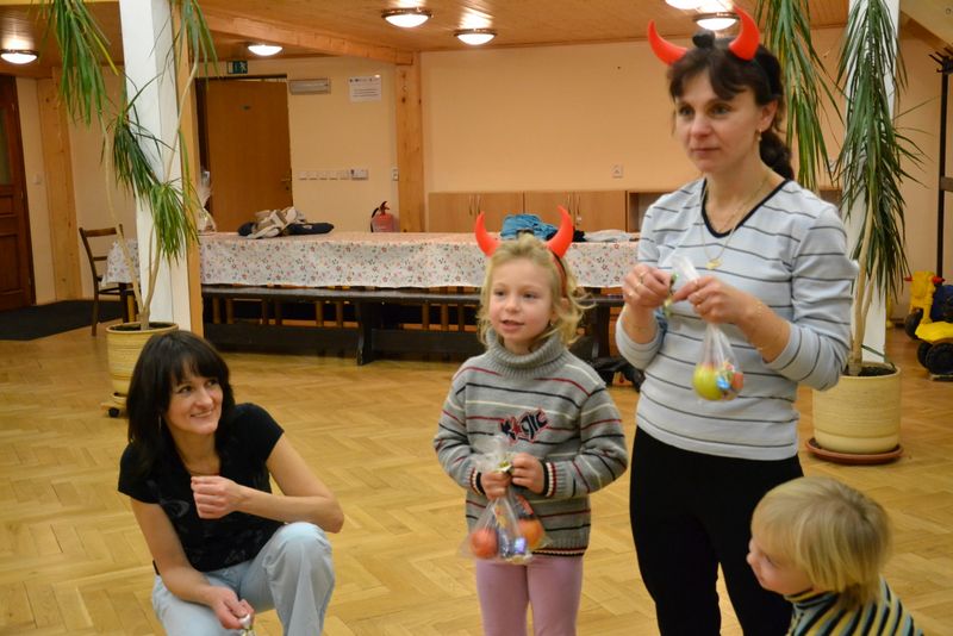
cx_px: 476
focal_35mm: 42
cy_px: 318
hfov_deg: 46.4
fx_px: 1112
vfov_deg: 31.9
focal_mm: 28
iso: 3200
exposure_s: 1/80
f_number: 4
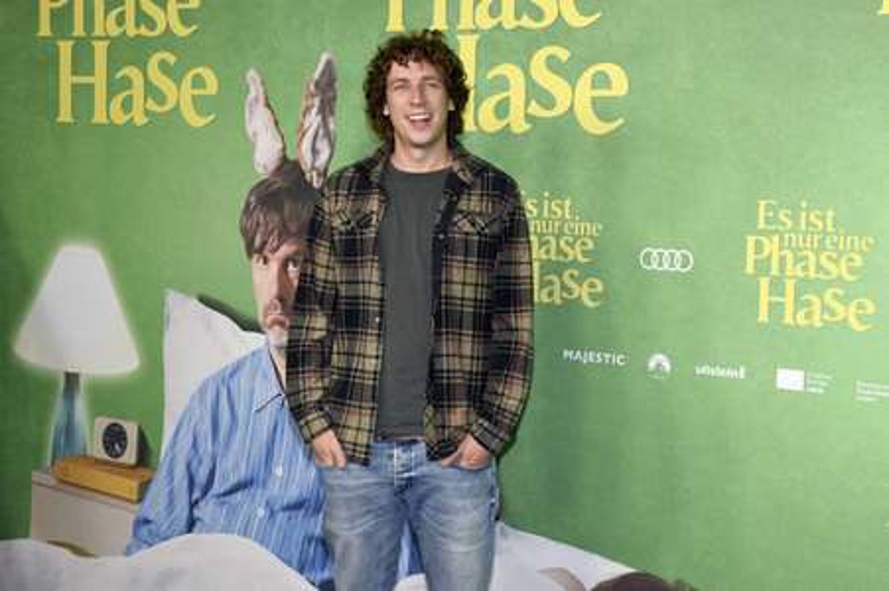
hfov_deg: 38.2
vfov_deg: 26.0
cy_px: 296
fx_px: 1283
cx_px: 444
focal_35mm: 52
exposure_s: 1/125
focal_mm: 52
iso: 500
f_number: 6.3
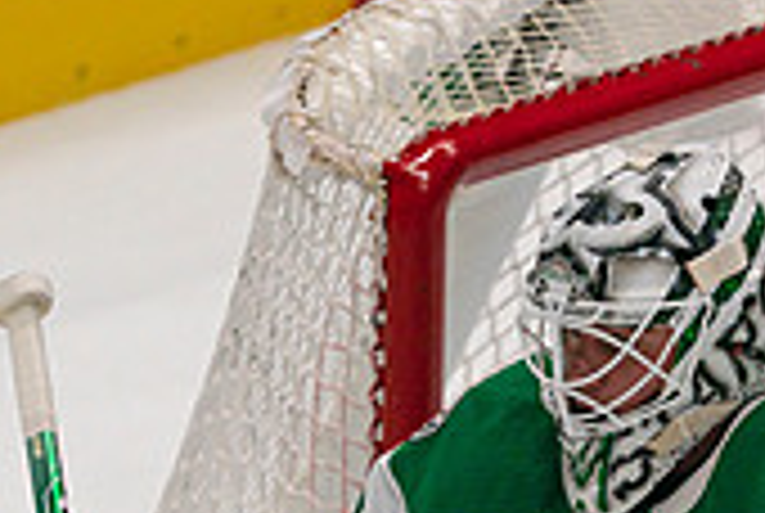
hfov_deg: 1.0
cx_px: 868
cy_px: 839
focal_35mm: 2042
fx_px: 43468
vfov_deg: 0.7
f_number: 4
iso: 2000
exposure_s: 1/3200
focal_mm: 600
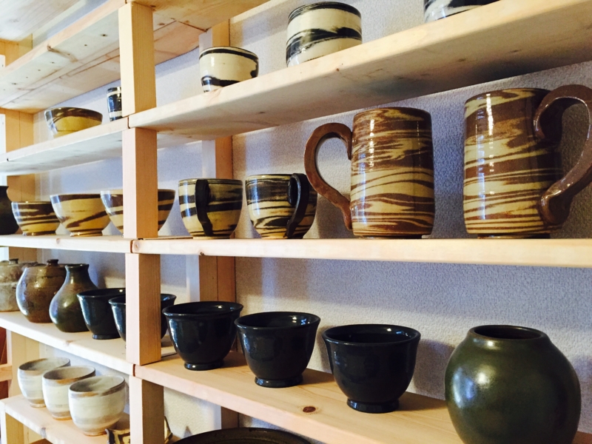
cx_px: 296
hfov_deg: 61.7
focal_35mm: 29
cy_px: 222
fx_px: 496
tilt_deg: -0.6
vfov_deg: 48.2
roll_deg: +0.4
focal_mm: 4.15
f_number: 2.2
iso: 160
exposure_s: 1/30
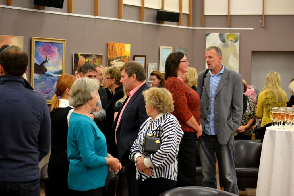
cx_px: 147
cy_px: 98
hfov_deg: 24.6
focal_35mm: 82
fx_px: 674
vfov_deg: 16.6
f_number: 4
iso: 3200
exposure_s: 1/40
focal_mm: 55
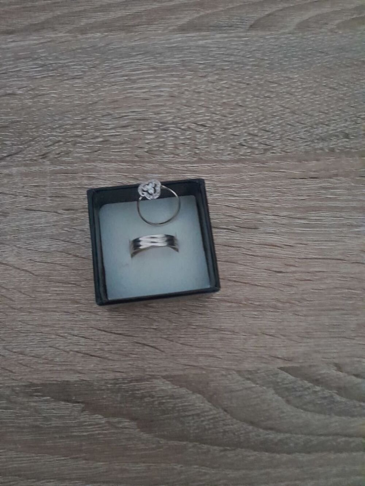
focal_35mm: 27
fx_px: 380
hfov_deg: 51.4
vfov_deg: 65.3
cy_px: 243
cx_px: 182
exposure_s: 1/10
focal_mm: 4
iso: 1250
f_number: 1.8
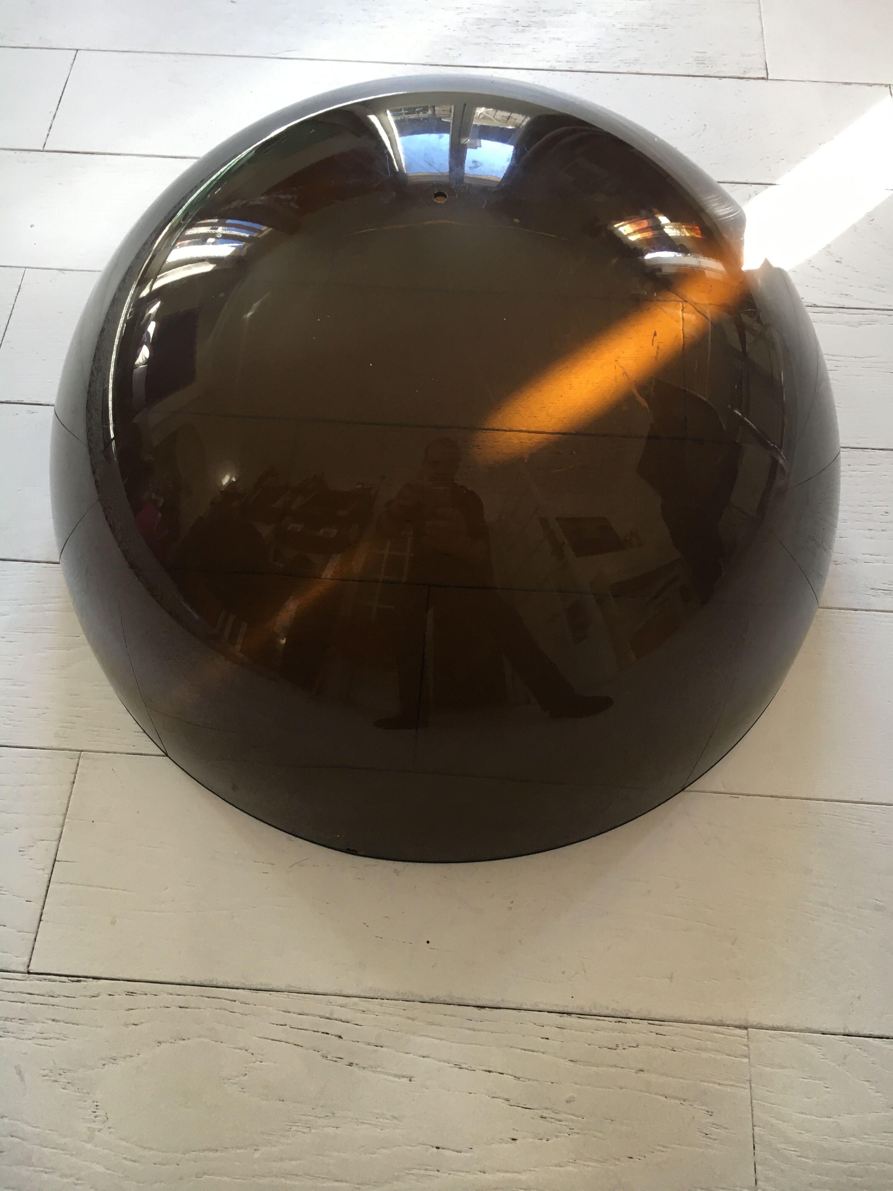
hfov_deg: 48.2
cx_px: 446
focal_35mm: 29
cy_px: 596
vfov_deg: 61.7
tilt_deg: -62.5
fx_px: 997
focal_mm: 4.15
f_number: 2.2
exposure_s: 1/33
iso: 32
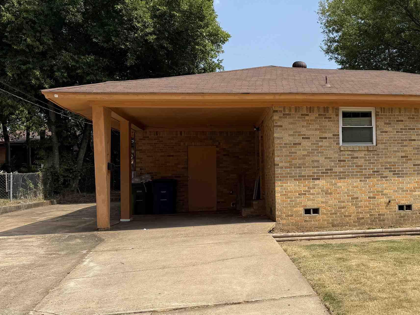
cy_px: 163
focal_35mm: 43
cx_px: 365
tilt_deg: +1.3
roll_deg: +2.0
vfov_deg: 33.6
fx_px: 522
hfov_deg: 41.0
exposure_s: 1/4673
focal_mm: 6.76
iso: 80
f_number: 1.78
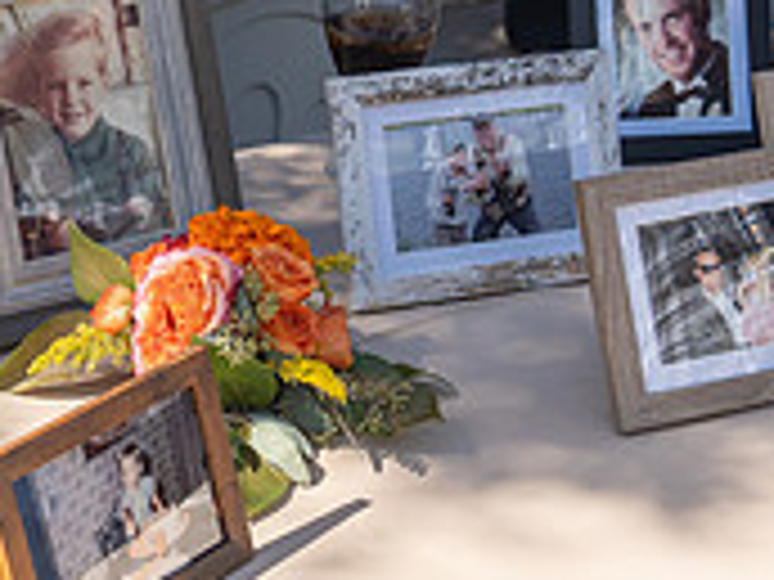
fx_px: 2482
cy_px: 189
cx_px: 150
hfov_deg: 17.6
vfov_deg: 13.3
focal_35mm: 111
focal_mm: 26
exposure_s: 1/1250
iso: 250
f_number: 4
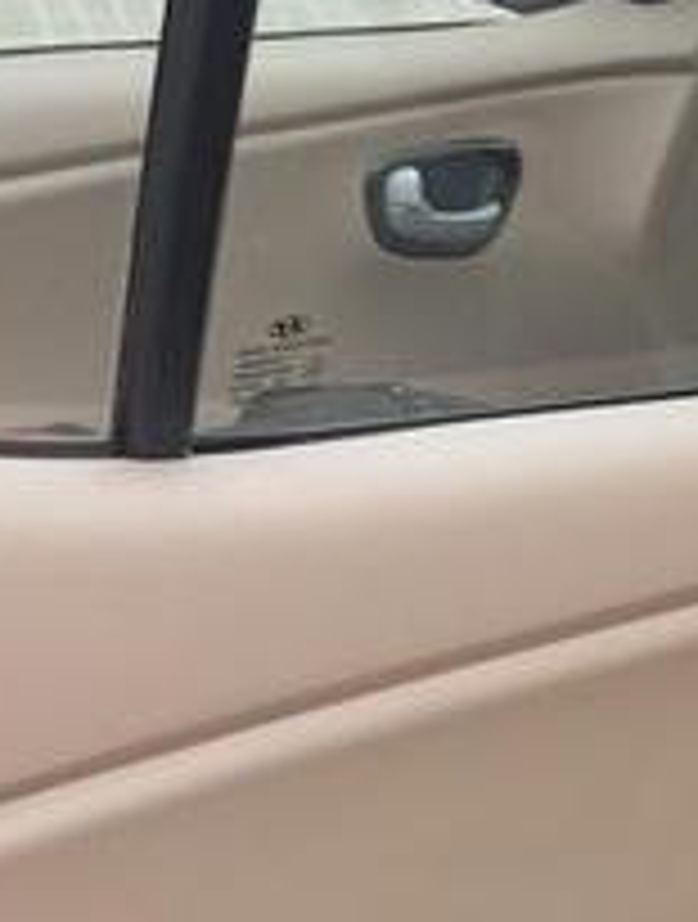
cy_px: 571
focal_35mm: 118
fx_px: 3156
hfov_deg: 11.6
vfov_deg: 16.6
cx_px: 1270
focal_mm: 4.27
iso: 100
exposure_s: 1/111
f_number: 1.8
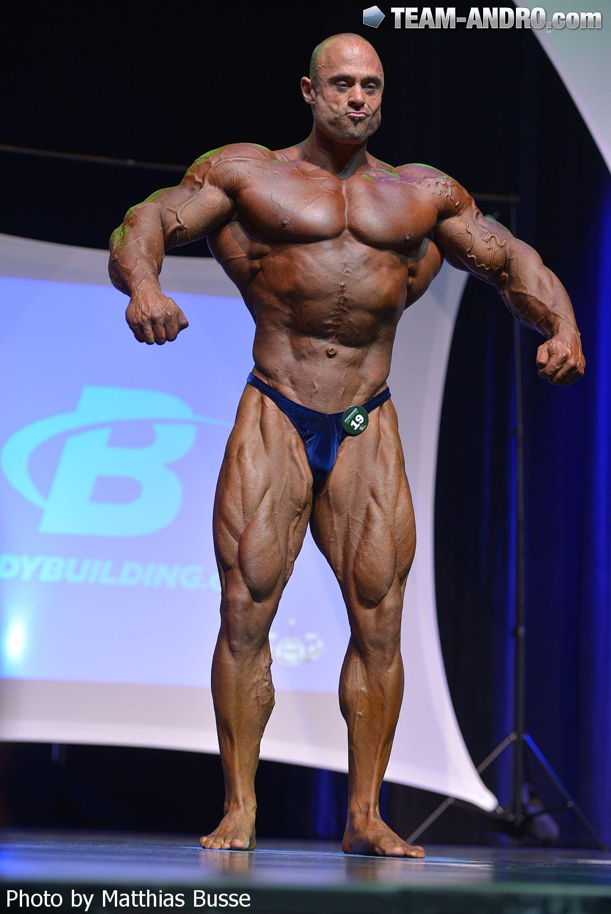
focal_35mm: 86
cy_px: 457
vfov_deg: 23.6
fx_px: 2186
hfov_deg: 15.9
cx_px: 306
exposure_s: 1/125
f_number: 3.2
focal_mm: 86
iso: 800
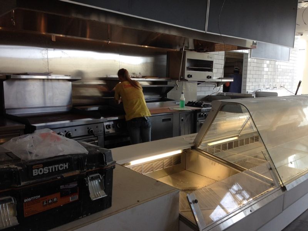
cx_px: 154
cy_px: 116
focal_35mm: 33
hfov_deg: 55.4
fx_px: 294
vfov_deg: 42.9
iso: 64
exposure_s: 1/120
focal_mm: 4.12
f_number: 2.4
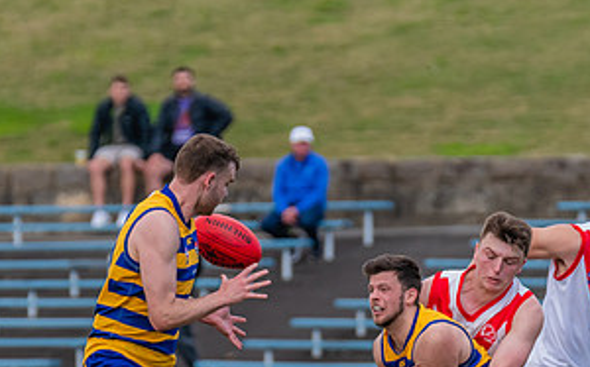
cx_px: 463
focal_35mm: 839
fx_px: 13481
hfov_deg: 2.5
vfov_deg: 1.6
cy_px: 445
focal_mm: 310
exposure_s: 1/1600
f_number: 5.6
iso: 800
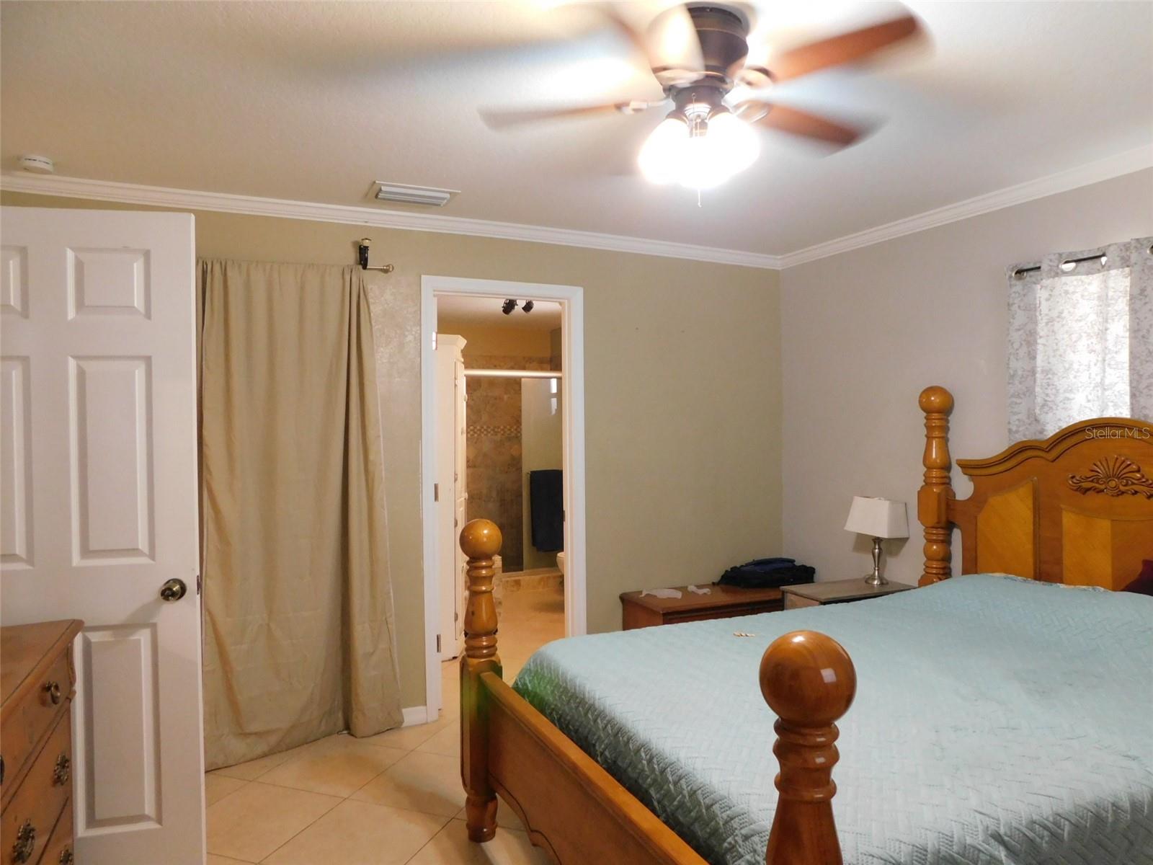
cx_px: 576
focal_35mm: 23
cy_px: 432
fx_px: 766
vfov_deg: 58.9
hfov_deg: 73.9
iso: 400
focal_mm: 4
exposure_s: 1/25
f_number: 3
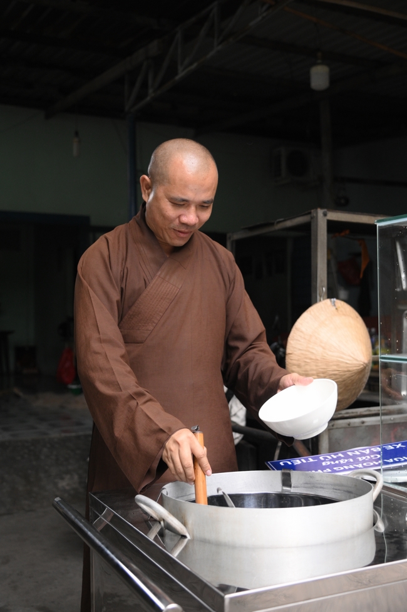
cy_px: 306
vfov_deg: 48.5
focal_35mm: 40
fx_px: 679
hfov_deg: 33.4
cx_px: 204
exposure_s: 1/640
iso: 2500
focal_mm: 40
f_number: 4
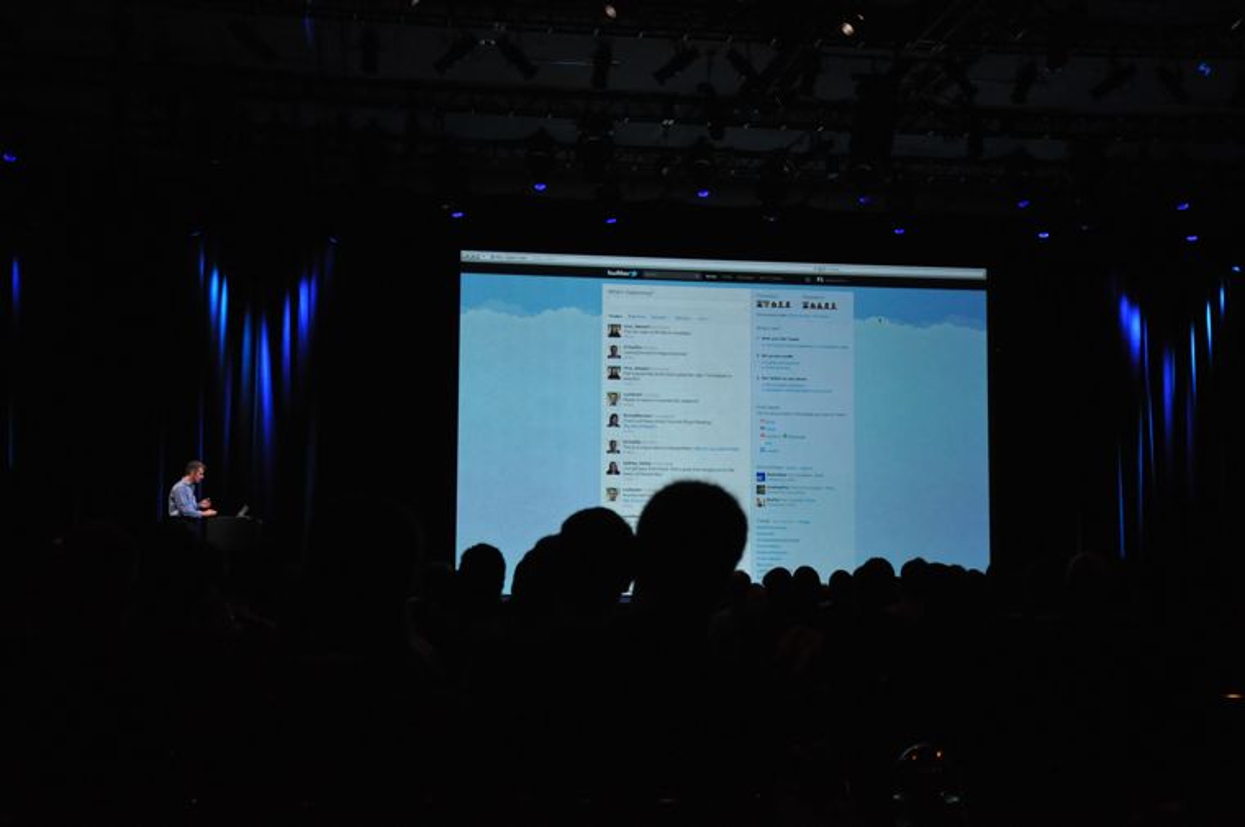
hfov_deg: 38.9
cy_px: 414
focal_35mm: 51
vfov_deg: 26.4
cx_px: 622
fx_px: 1762
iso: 1600
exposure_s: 1/250
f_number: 4.2
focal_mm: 34
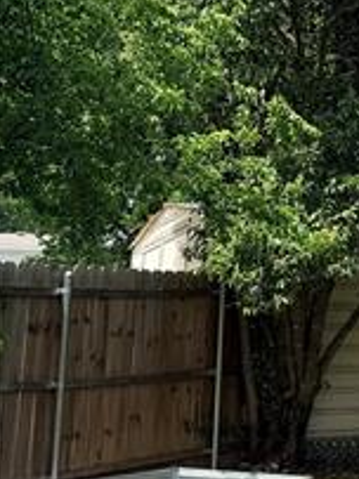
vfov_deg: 21.3
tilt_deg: +11.4
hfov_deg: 14.1
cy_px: 101
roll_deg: +1.3
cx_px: 675
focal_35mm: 91
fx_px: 1260
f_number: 1.78
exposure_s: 1/2232
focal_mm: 6.76
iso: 80
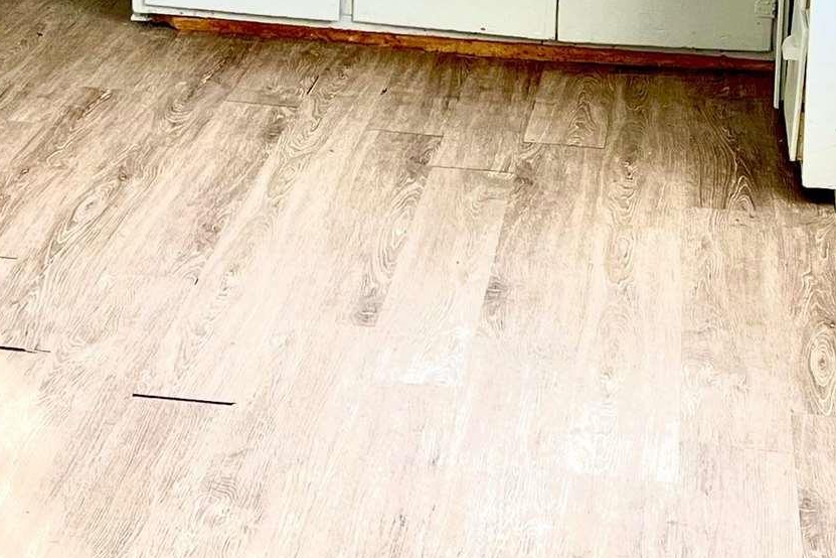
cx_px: 246
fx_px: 2322
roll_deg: -0.2
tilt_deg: -10.6
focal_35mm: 100
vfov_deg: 13.2
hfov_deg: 20.3
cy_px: -179
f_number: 1.5
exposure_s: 1/246
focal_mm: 5.7
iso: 40
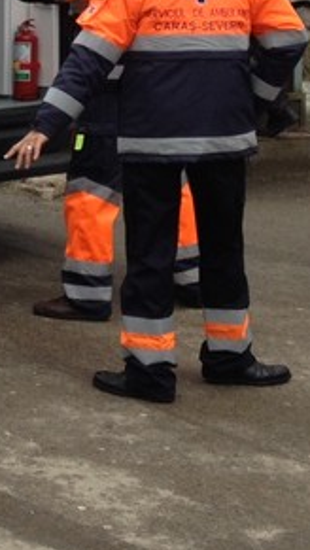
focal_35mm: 131
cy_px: 13
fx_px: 1912
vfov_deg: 16.1
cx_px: -138
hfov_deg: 9.1
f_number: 2.4
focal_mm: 4.28
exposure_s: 1/250
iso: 50
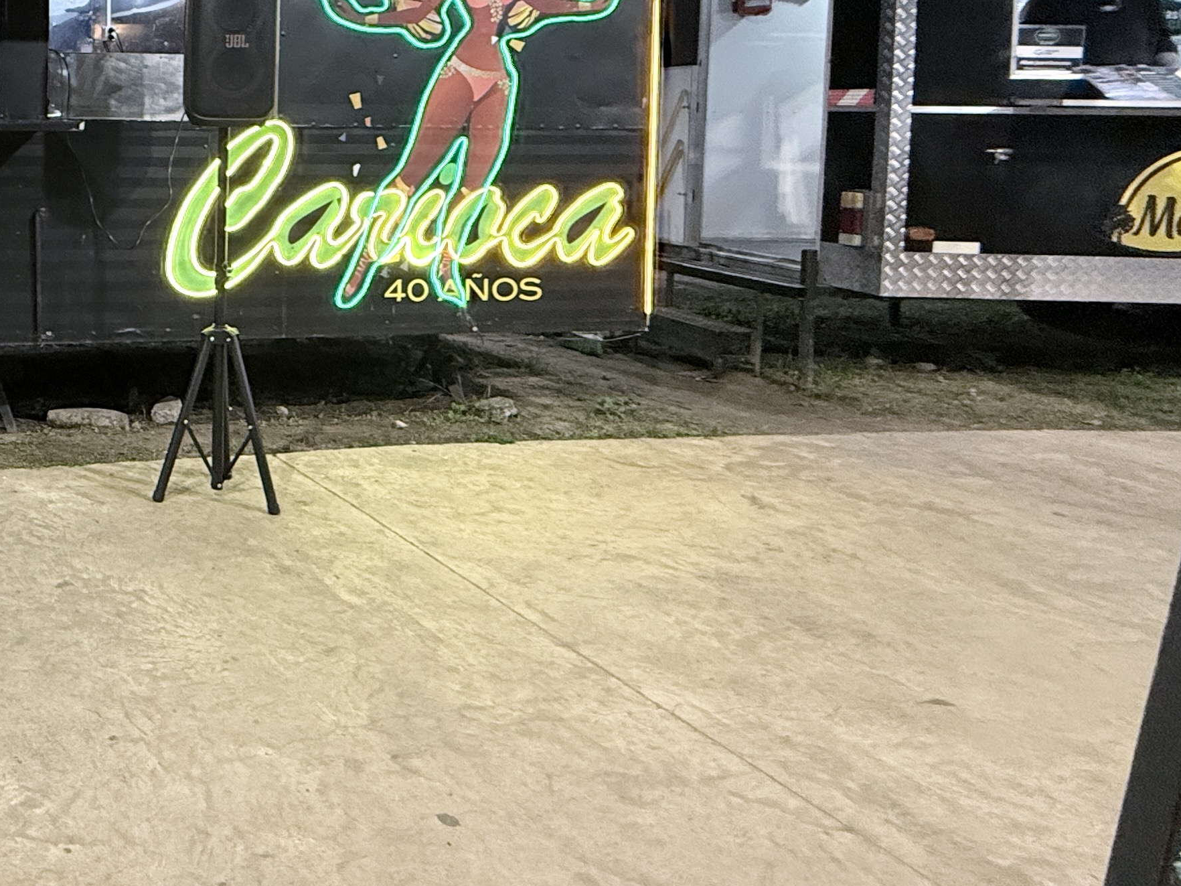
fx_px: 1092
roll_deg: -0.4
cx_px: -141
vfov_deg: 41.9
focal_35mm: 32
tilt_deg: -2.4
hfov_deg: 43.1
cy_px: 155
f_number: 2.2
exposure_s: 1/50
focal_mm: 2.22
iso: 320
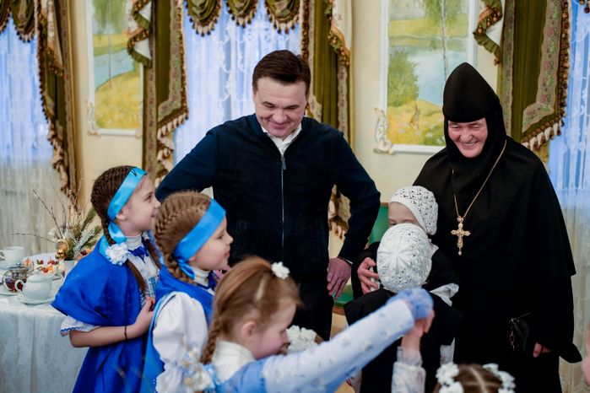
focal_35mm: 49
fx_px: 803
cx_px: 295
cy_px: 196
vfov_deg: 27.5
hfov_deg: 40.3
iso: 1600
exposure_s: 1/200
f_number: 2.8
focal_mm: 49
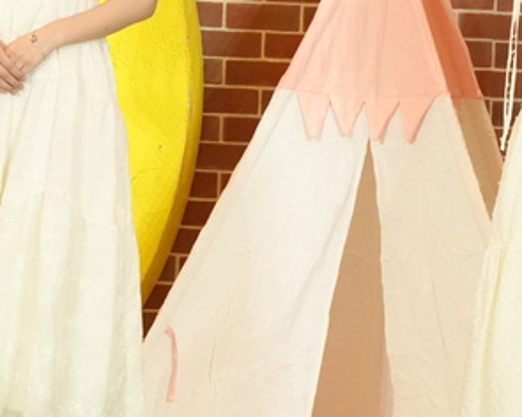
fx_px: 8976
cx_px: -96
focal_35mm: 581
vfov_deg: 2.7
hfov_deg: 3.3
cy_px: -9
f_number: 6.3
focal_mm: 152
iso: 6400
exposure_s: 1/250
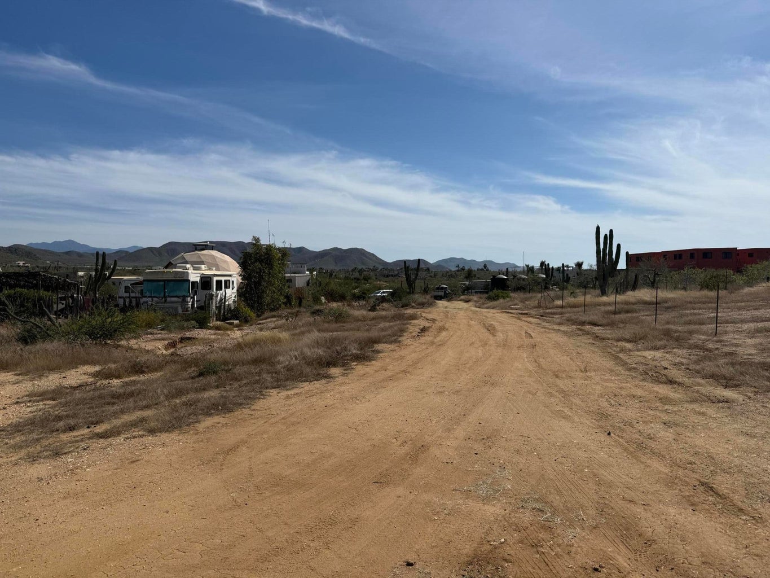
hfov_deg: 71.6
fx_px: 534
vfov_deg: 56.8
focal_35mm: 24
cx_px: 385
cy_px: 289
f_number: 1.78
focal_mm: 6.76
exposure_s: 1/14286
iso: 80
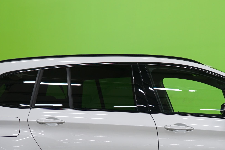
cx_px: 177
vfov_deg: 16.5
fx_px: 512
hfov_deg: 24.4
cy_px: 124
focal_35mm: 82
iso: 400
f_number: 4
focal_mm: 34
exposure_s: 1/15
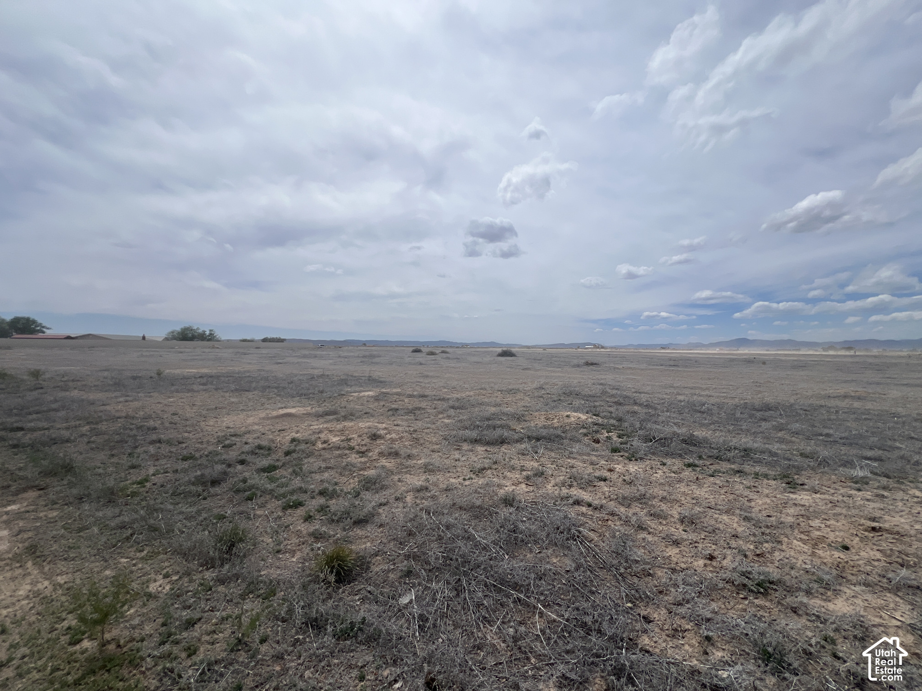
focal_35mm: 13
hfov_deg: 106.2
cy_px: 346
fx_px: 346
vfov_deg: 89.9
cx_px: 461
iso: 40
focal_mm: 1.57
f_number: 1.8
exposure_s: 1/5525
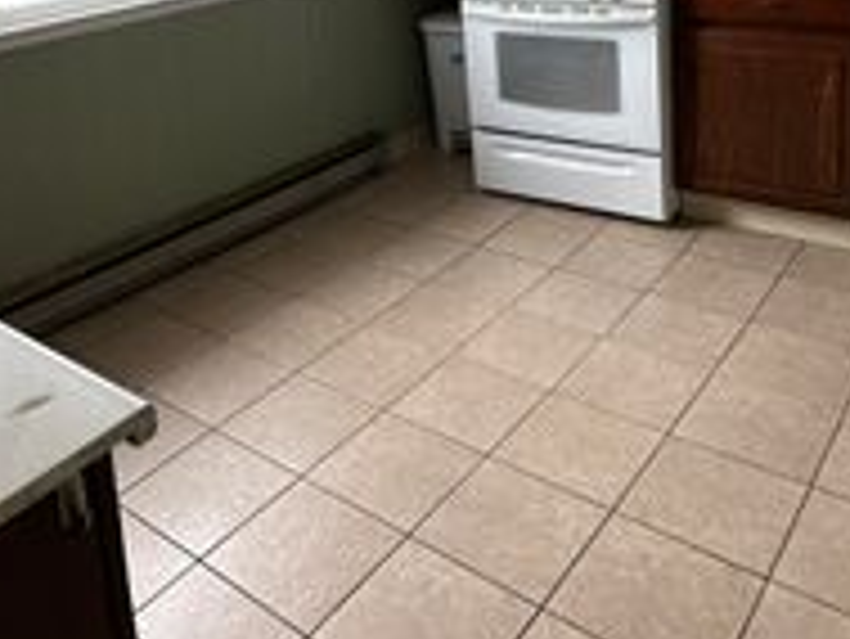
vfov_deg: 35.5
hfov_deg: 49.8
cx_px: 346
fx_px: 909
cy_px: 20
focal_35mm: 37
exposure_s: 1/99
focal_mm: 2.22
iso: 100
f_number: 2.2
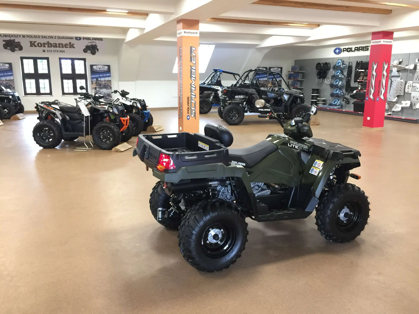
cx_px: 210
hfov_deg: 61.7
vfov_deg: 48.2
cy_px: 157
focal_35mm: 29
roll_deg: -1.0
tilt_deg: -12.9
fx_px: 351
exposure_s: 1/17
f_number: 2.2
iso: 125
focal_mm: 4.15
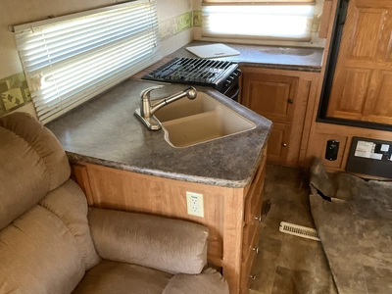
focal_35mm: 29
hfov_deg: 61.7
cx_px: 196
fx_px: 328
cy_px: 147
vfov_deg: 48.2
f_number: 1.8
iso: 320
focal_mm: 3
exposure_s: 1/51
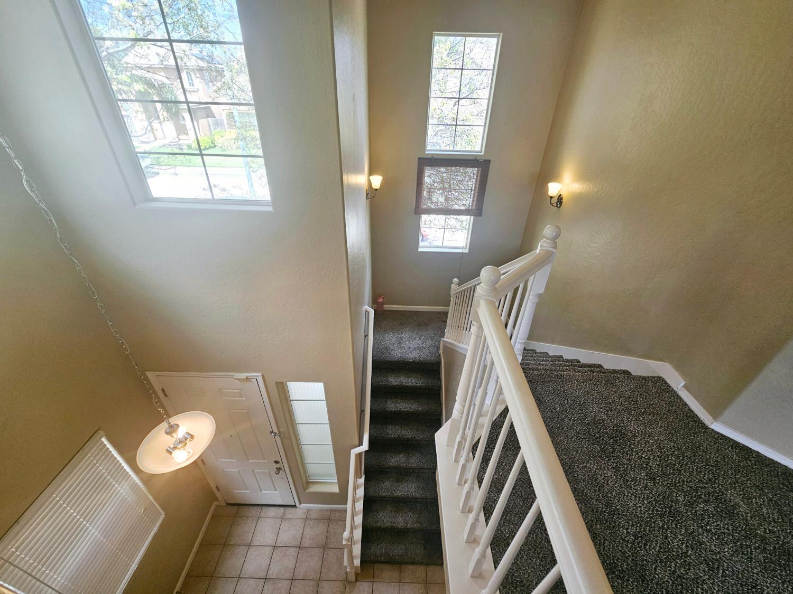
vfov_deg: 89.9
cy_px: 297
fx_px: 298
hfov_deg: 106.2
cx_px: 396
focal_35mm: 13
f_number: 2.2
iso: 50
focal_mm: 2.2
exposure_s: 1/120
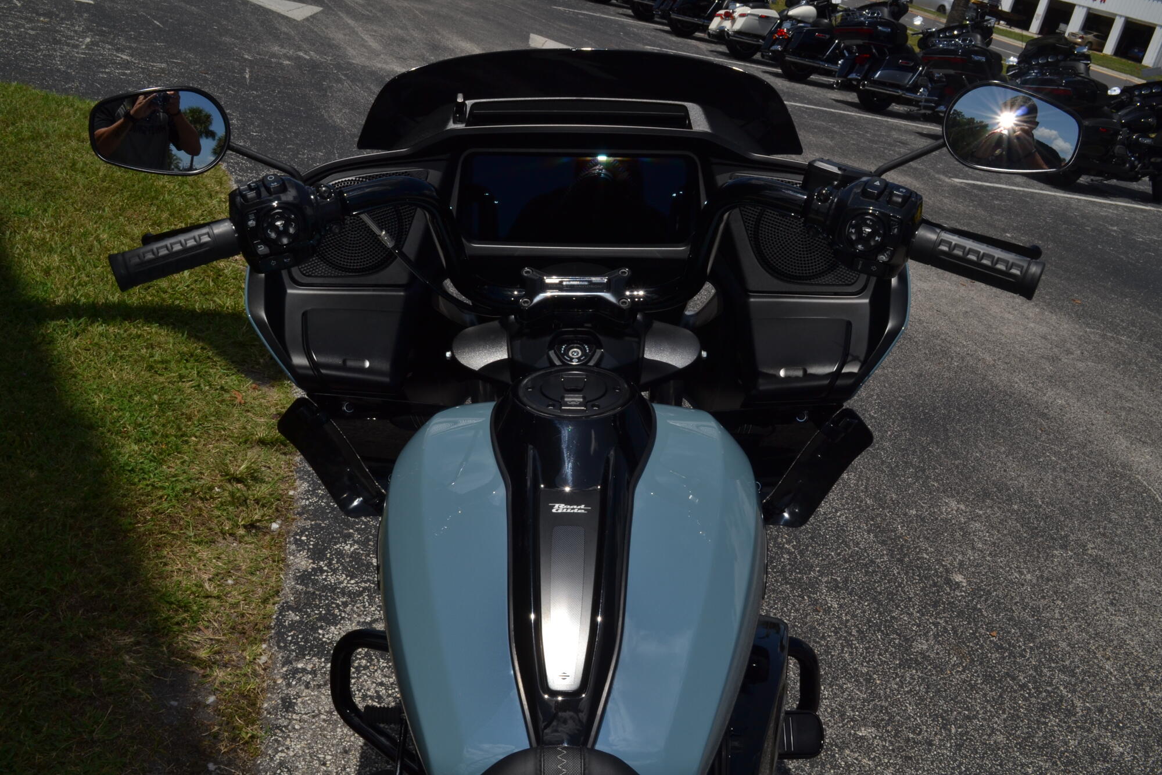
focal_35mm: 36
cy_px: 388
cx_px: 581
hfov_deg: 53.1
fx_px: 1162
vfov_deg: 36.9
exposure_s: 1/200
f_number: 16
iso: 100
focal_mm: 24
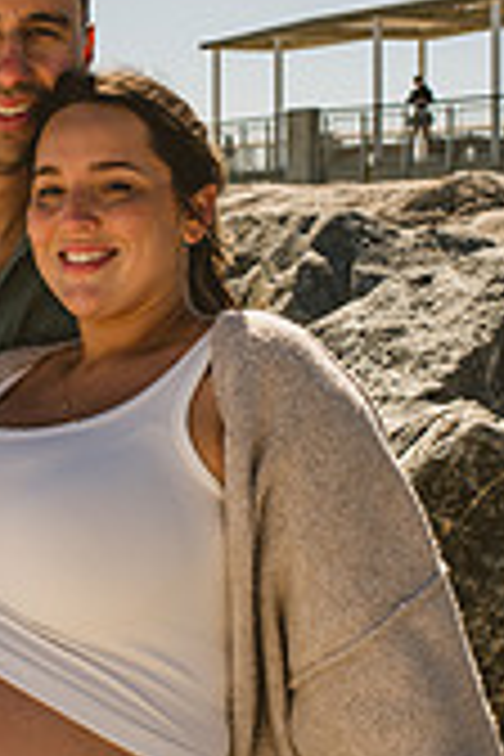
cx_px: 90
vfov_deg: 21.7
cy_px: 333
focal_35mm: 94
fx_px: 1974
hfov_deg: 14.5
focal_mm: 35
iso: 100
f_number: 8
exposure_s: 1/400
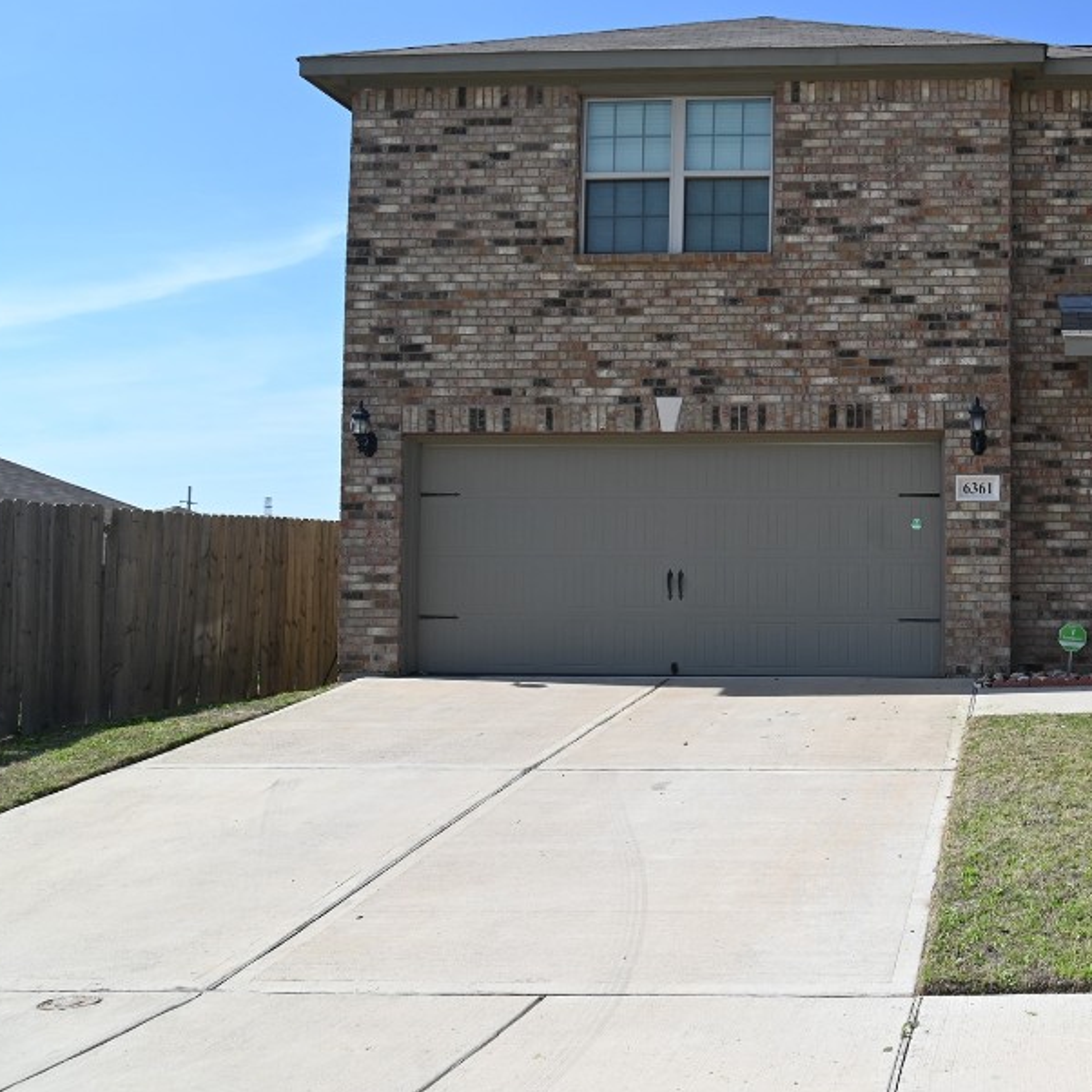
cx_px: 987
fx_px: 1392
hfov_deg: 39.7
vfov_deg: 42.8
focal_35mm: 39
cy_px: 530
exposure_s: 1/400
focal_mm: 24
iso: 100
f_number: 7.1
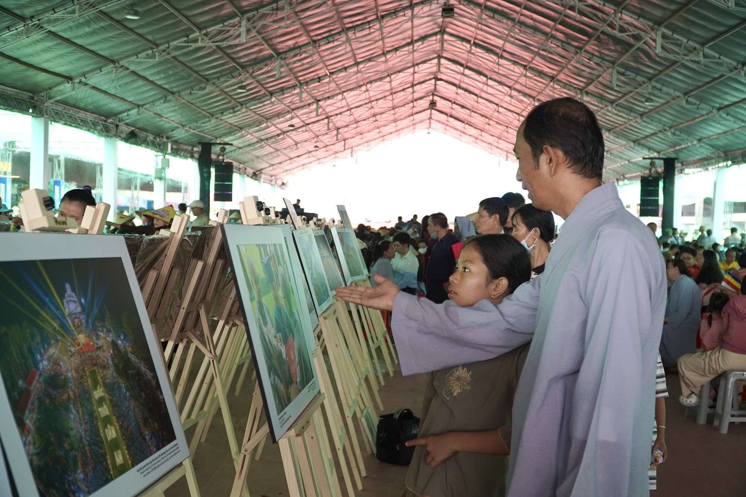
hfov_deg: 49.6
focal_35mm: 39
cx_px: 373
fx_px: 808
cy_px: 248
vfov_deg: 34.2
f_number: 4
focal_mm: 26
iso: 250
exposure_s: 1/160
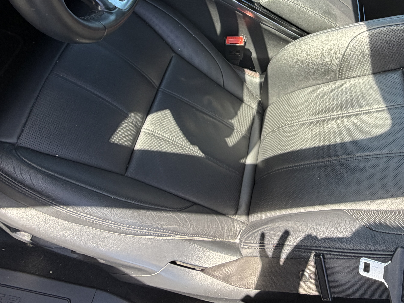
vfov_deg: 45.0
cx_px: 258
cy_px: 71
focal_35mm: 30
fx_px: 350
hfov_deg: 59.0
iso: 64
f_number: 2.2
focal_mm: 2.22
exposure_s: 1/121
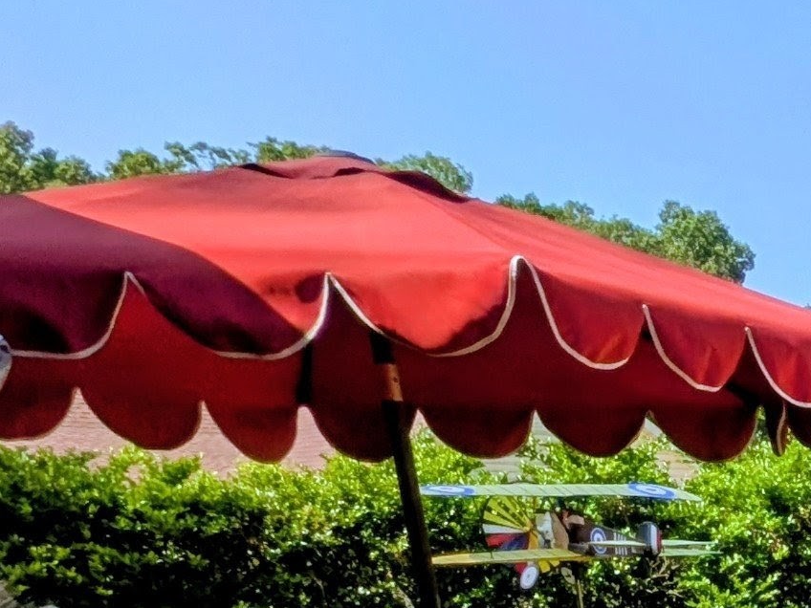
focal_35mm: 66
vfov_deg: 19.0
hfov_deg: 20.3
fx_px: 1546
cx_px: 1483
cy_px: 958
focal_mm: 1.85
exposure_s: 1/1815
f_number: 2.2
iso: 50
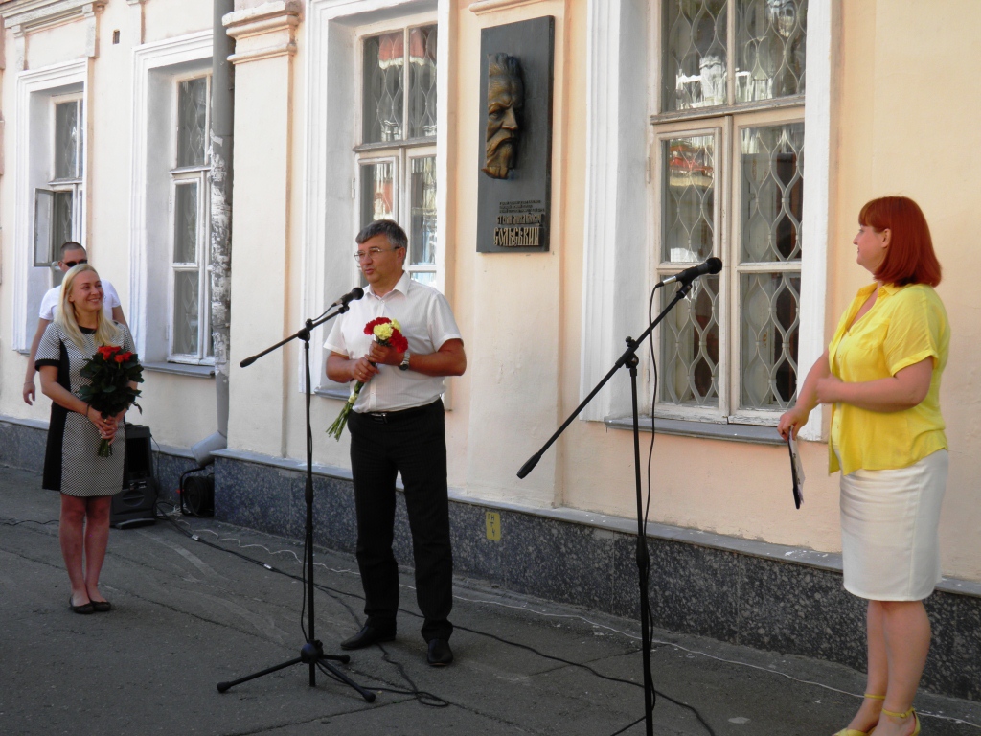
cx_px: 490
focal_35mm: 55
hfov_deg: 34.9
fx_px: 1559
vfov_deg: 26.6
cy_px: 368
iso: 50
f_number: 4.6
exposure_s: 1/60
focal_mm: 10
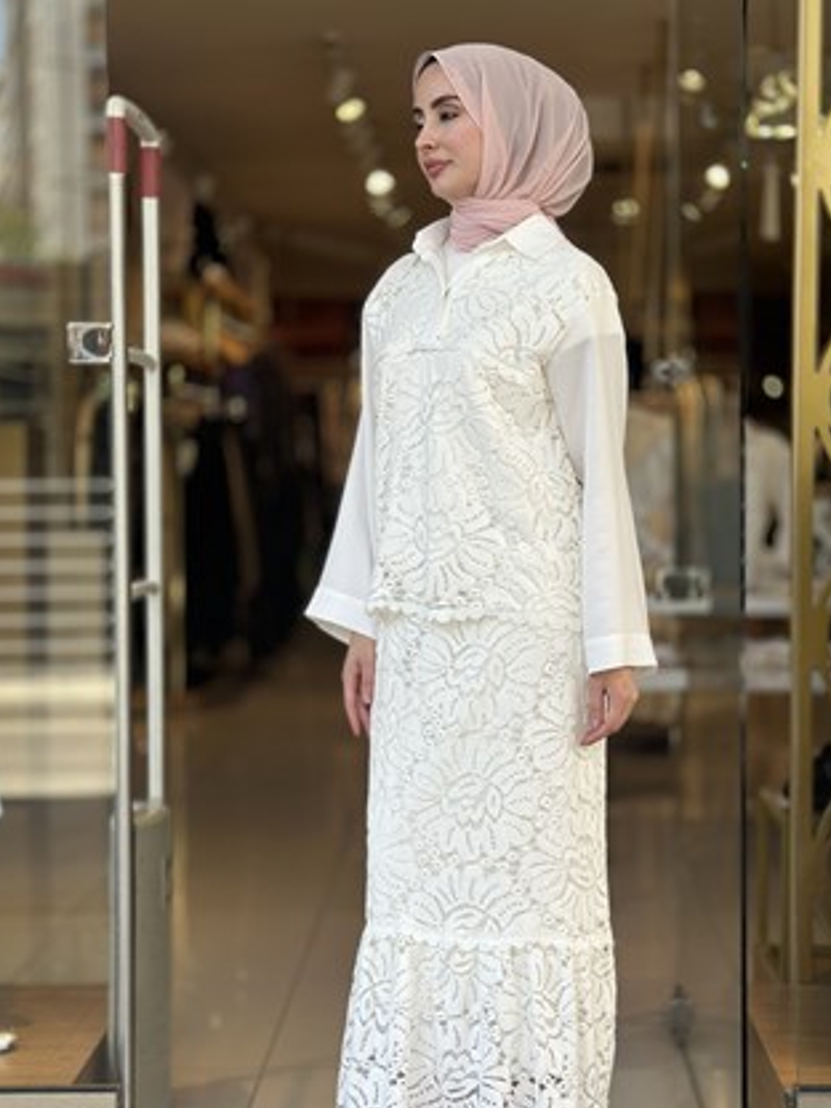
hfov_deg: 24.4
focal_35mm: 60
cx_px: 469
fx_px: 1920
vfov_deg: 32.2
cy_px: 565
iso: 80
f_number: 1.78
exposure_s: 1/719
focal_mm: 6.86
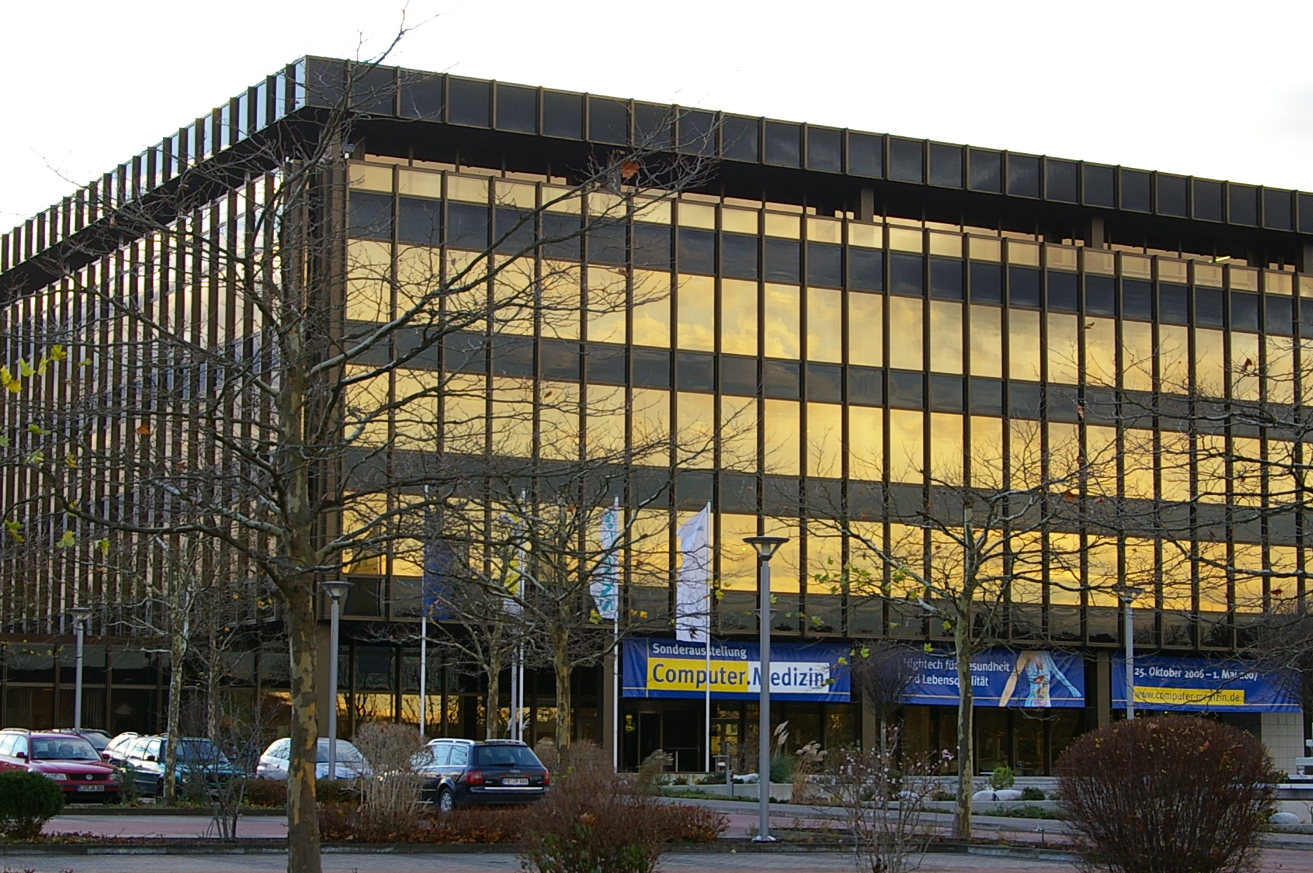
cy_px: 483
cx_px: 682
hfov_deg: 27.1
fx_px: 2726
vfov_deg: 18.2
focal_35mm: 75
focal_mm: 31
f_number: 5.6
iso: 200
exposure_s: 1/60
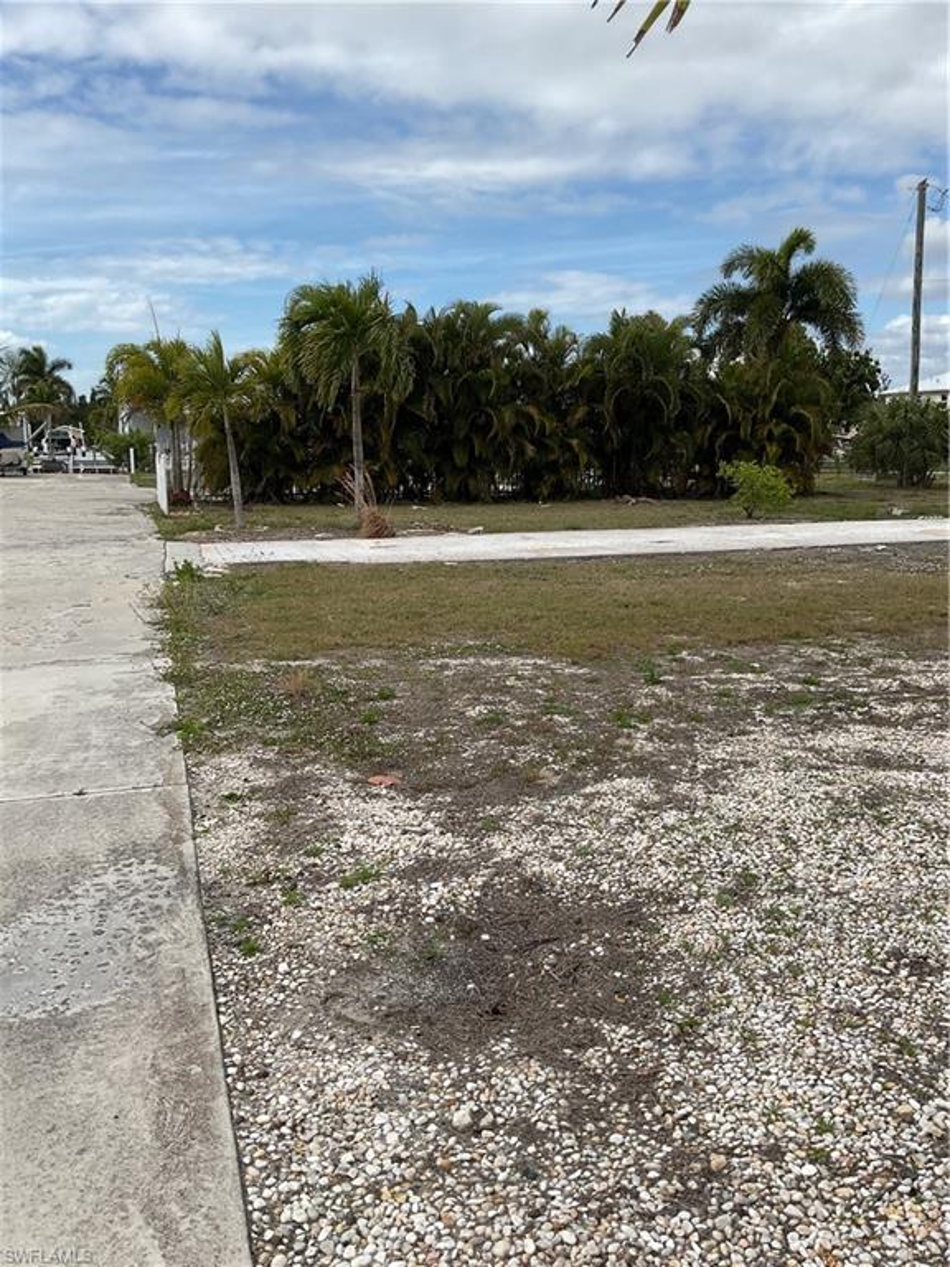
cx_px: 475
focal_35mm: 29
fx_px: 1061
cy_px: 634
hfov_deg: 48.2
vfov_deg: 61.7
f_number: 1.8
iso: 16
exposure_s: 1/2427
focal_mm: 3
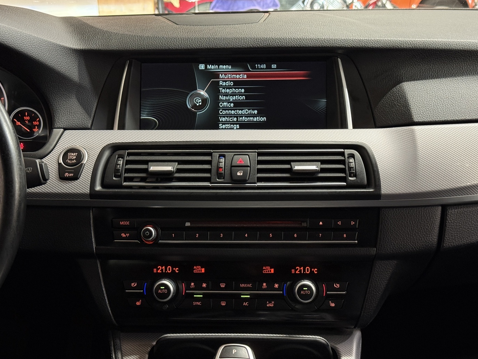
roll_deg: +1.8
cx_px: 234
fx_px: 691
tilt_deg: -18.9
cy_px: 186
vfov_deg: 29.1
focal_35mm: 50
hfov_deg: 38.2
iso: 160
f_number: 1.78
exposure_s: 1/50
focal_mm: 6.76
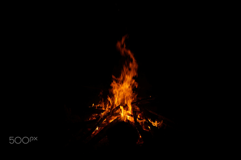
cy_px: 80
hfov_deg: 46.4
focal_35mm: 42
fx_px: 281
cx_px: 120
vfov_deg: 31.9
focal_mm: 28
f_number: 5
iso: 100
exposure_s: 1/125
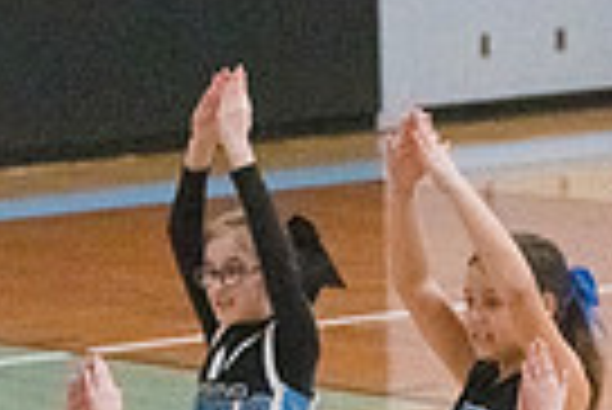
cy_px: 642
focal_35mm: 384
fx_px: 6535
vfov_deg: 3.6
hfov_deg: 5.4
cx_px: 324
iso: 10000
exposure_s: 1/1250
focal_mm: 90
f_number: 5
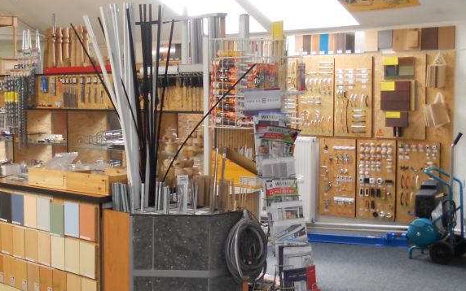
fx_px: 762
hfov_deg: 32.7
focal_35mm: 60
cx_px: 68
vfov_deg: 21.7
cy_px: 162
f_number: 3.2
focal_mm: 4.9
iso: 160
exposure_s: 1/30
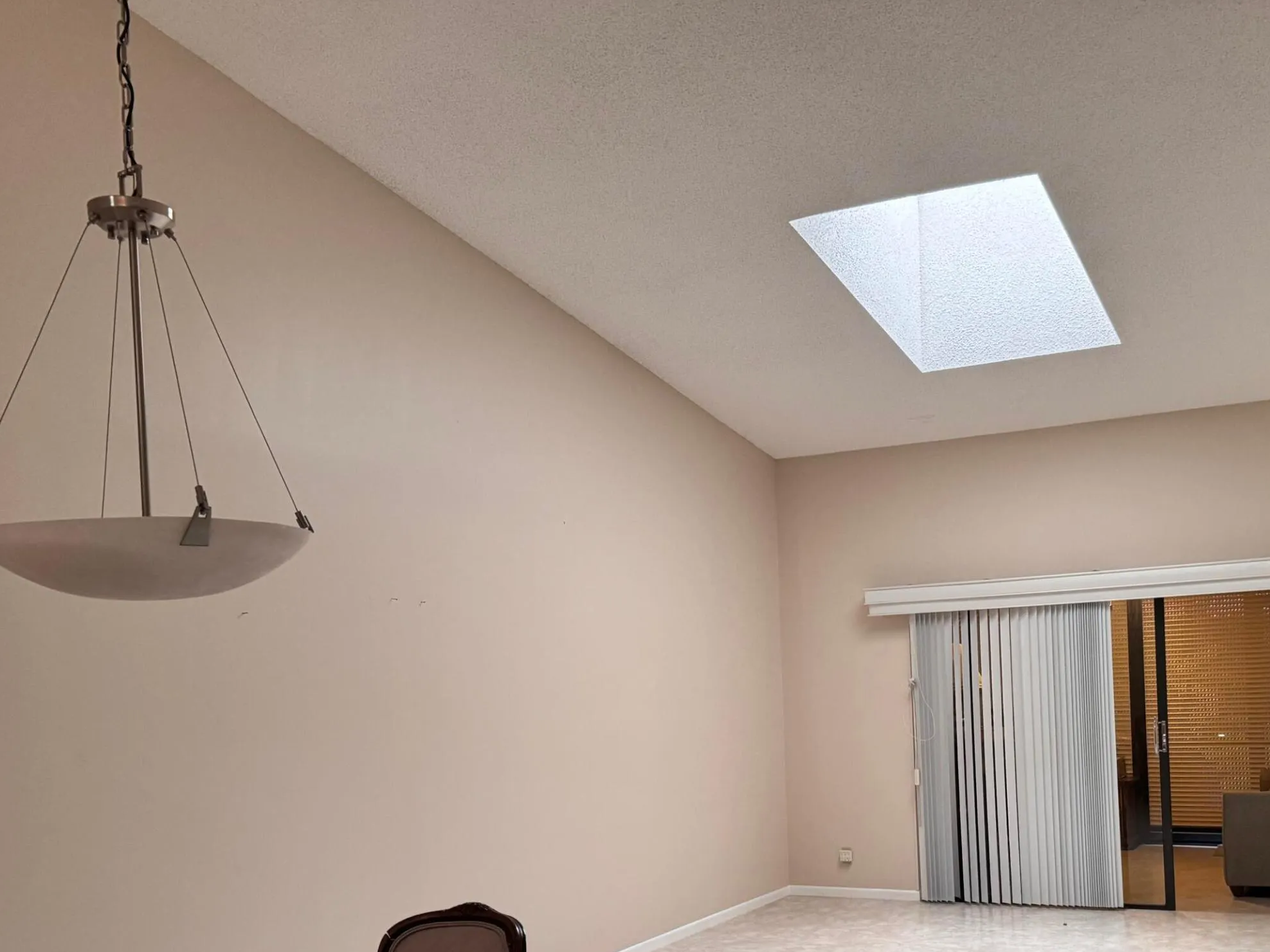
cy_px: 684
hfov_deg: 51.9
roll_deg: +2.2
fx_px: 1284
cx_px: 822
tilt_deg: -2.1
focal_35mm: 35
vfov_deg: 39.8
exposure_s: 1/60
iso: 320
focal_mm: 6.76
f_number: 1.78
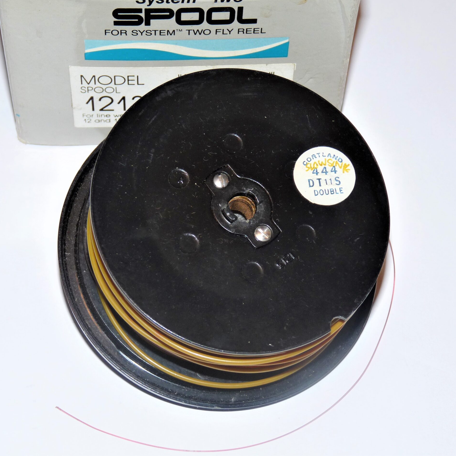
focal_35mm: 93
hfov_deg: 18.7
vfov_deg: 18.7
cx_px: 229
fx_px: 1386
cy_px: 226
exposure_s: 1/40
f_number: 3.4
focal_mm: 13.8
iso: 100
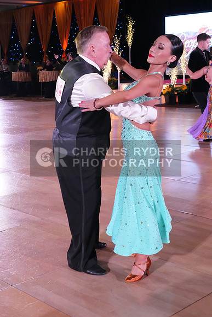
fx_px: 477
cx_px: 106
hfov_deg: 25.1
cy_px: 158
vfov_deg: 36.9
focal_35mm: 54
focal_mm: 54
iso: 10000
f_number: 6.3
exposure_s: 1/400
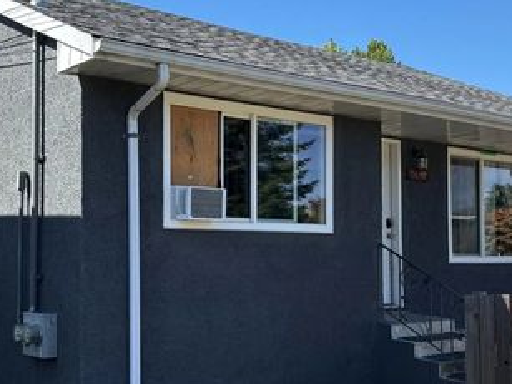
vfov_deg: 27.0
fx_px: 799
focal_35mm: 54
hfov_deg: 35.5
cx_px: 228
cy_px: 211
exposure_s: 1/1587
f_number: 1.6
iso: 50
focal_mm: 5.96
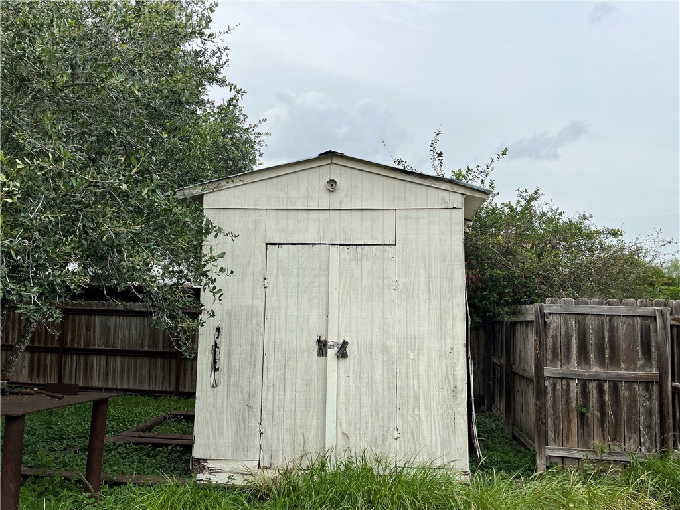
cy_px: 255
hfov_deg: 67.3
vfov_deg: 53.1
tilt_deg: +6.7
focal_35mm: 26
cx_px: 340
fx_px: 511
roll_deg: -2.2
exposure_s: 1/2899
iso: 50
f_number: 1.6
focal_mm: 5.1
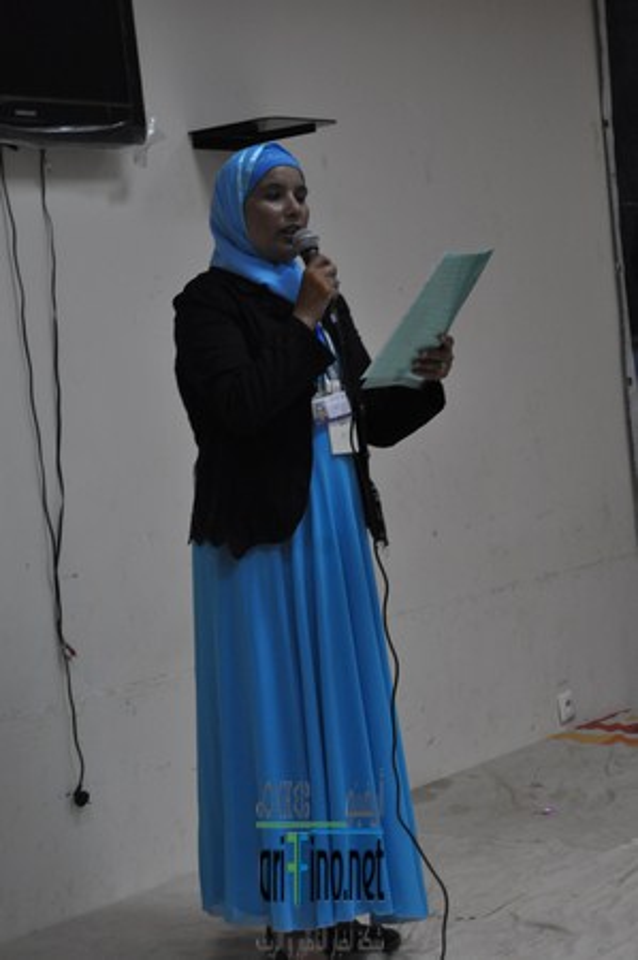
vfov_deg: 24.6
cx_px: 319
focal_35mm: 82
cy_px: 480
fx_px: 2198
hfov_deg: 16.5
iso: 800
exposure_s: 1/40
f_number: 5.6
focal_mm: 55
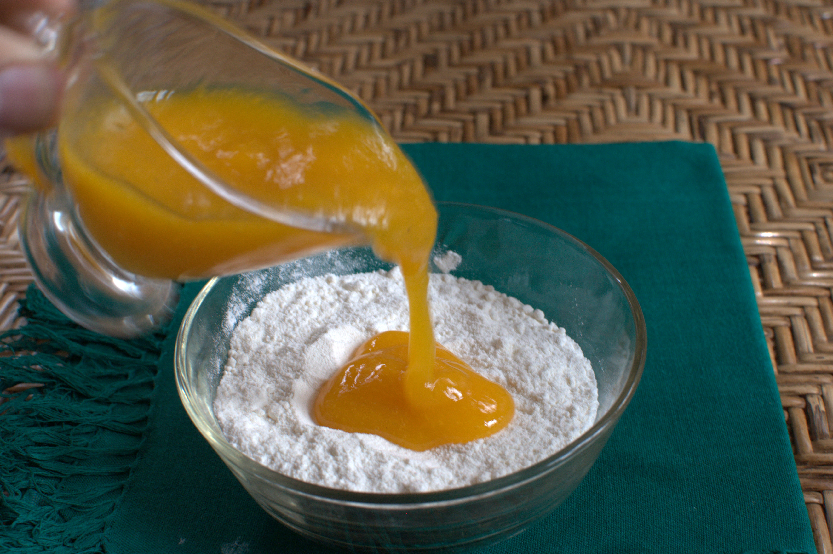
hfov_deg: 37.9
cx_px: 416
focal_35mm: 52
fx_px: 1214
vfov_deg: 25.7
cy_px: 277
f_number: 8
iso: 200
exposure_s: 1/15
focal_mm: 35
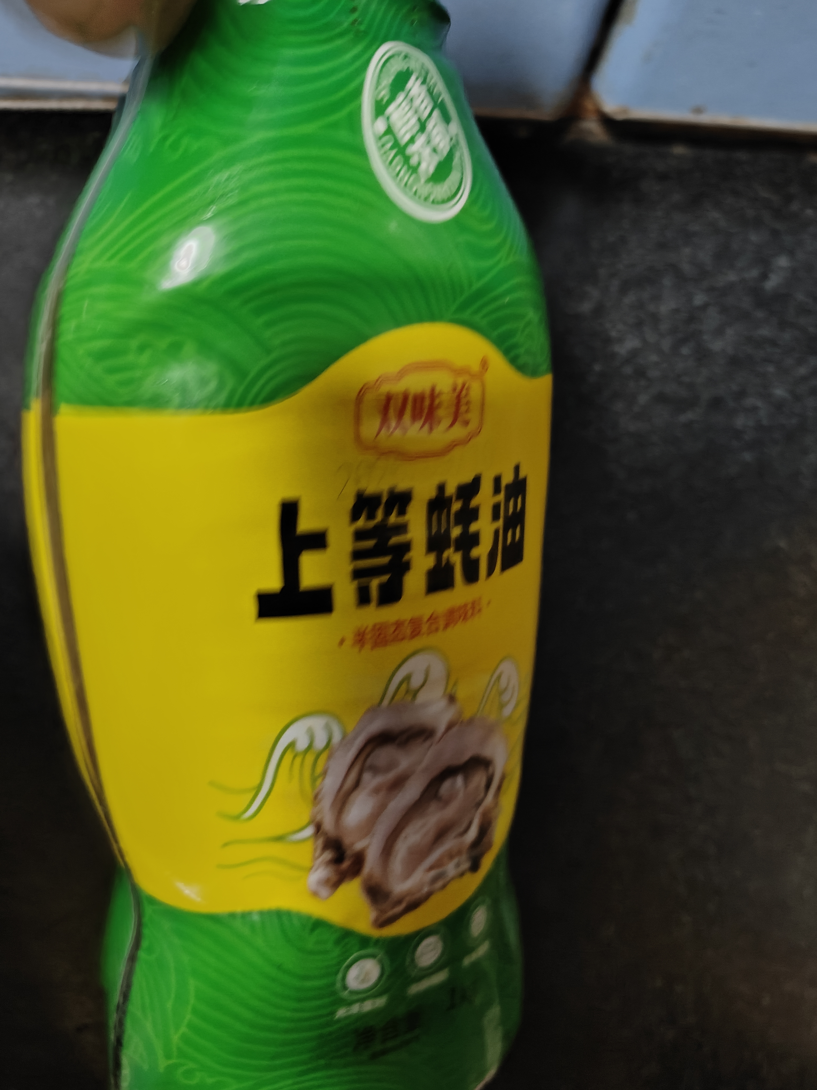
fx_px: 755
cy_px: 545
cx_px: 408
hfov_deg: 56.8
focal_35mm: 24
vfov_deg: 71.6
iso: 800
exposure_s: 1/33
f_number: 1.8
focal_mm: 5.59
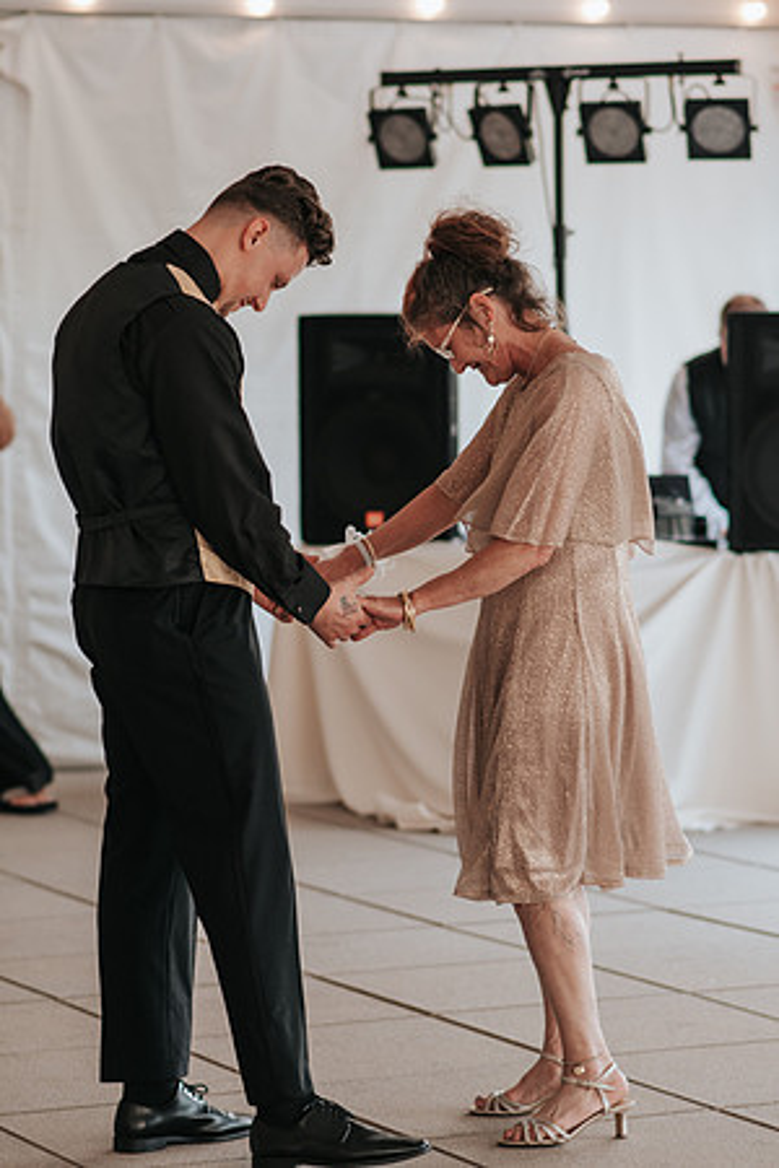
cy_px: 584
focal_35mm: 128
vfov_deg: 16.1
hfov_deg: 10.8
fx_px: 4138
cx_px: 390
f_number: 2.5
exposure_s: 1/200
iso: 400
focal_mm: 85
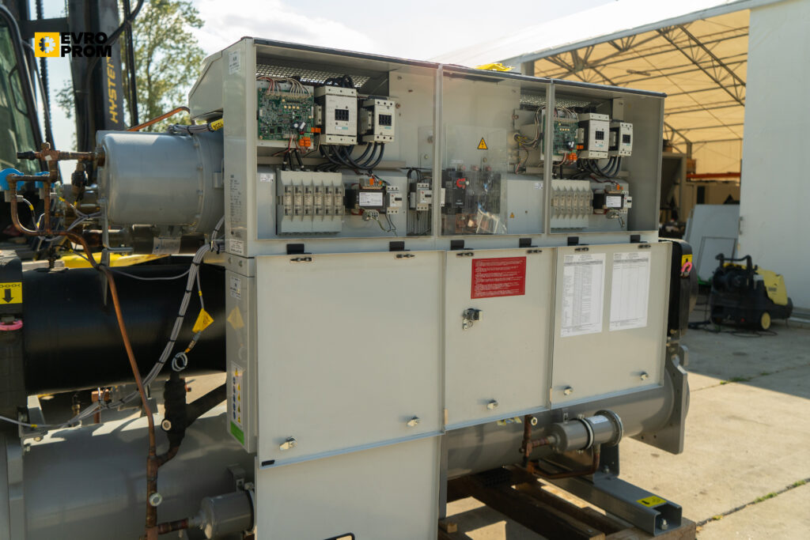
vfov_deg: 43.6
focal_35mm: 30
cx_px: 405
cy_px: 270
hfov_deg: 61.9
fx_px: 675
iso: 500
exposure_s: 1/800
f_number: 4
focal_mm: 30
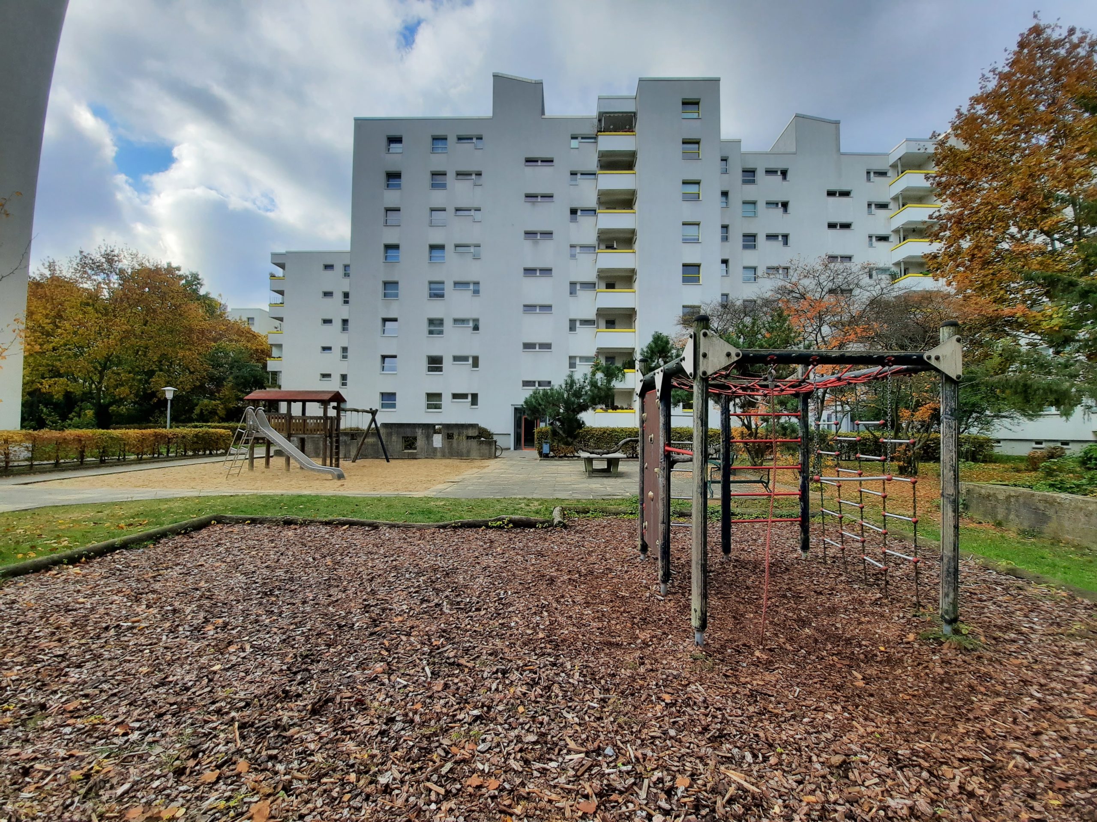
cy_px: 411
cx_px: 548
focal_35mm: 13
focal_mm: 1.74
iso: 40
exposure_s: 1/730
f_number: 2.2
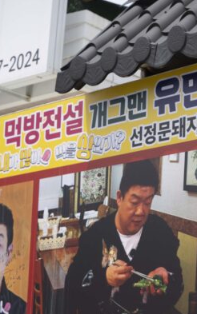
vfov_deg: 22.2
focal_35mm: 93
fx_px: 798
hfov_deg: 13.4
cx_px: 275
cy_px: 207
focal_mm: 35
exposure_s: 1/400
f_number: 5.6
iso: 100
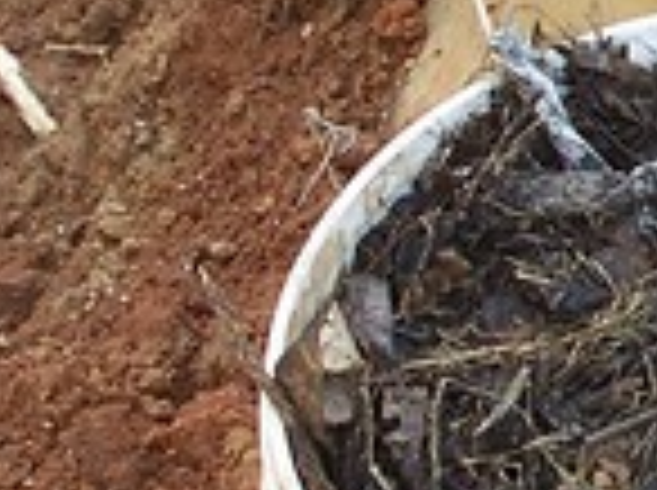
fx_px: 4491
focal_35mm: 237
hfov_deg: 8.2
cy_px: 13
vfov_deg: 6.2
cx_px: 1044
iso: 80
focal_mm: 7.54
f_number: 2.8
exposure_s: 1/80
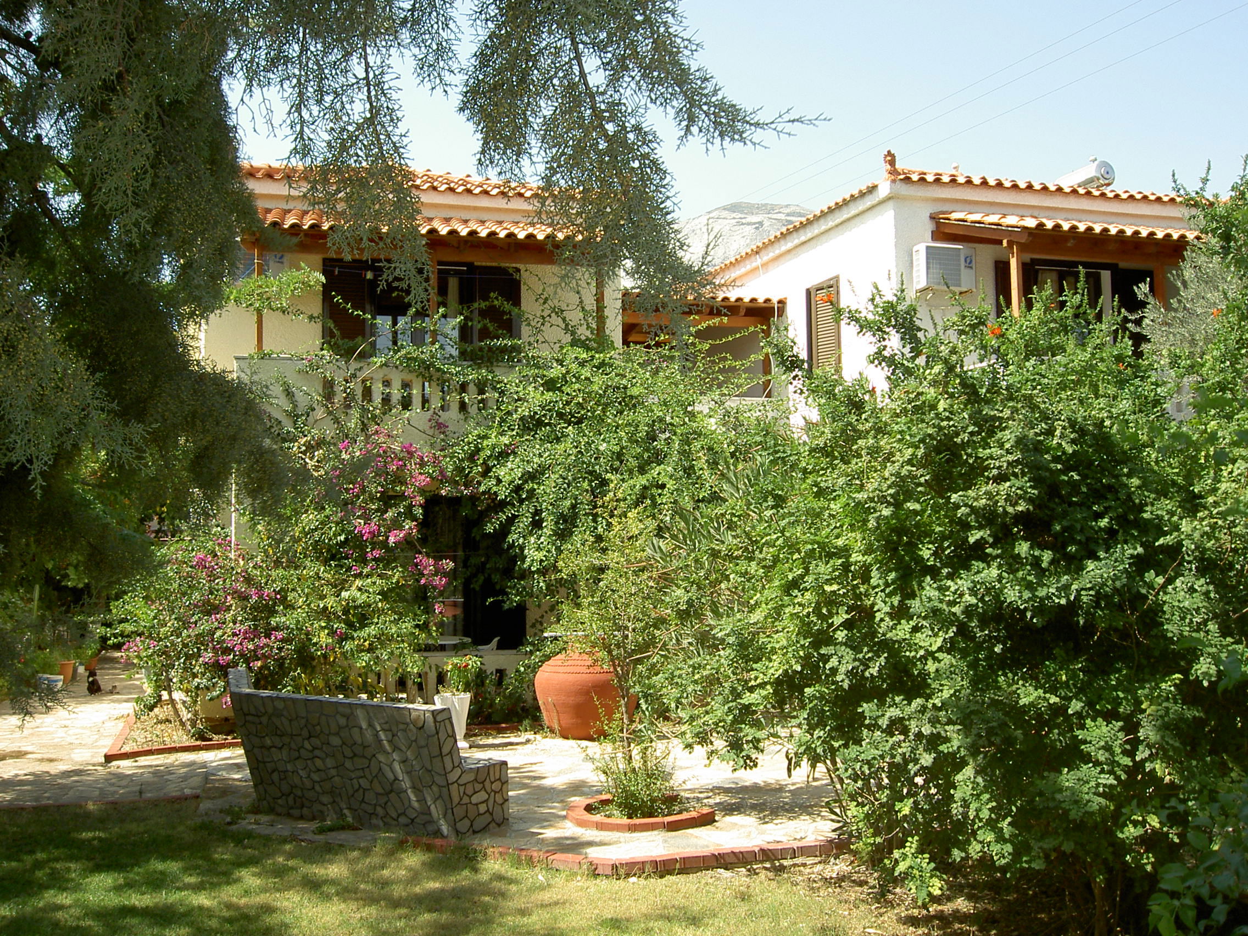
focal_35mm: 34
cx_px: 624
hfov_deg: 54.0
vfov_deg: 41.8
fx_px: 1226
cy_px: 468
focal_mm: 5.6
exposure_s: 1/160
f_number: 4.7
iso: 50
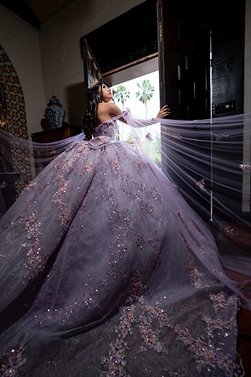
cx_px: 126
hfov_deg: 73.7
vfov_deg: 96.7
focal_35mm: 16
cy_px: 188
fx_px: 167
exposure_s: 1/1250
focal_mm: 16
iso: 800
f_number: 2.8
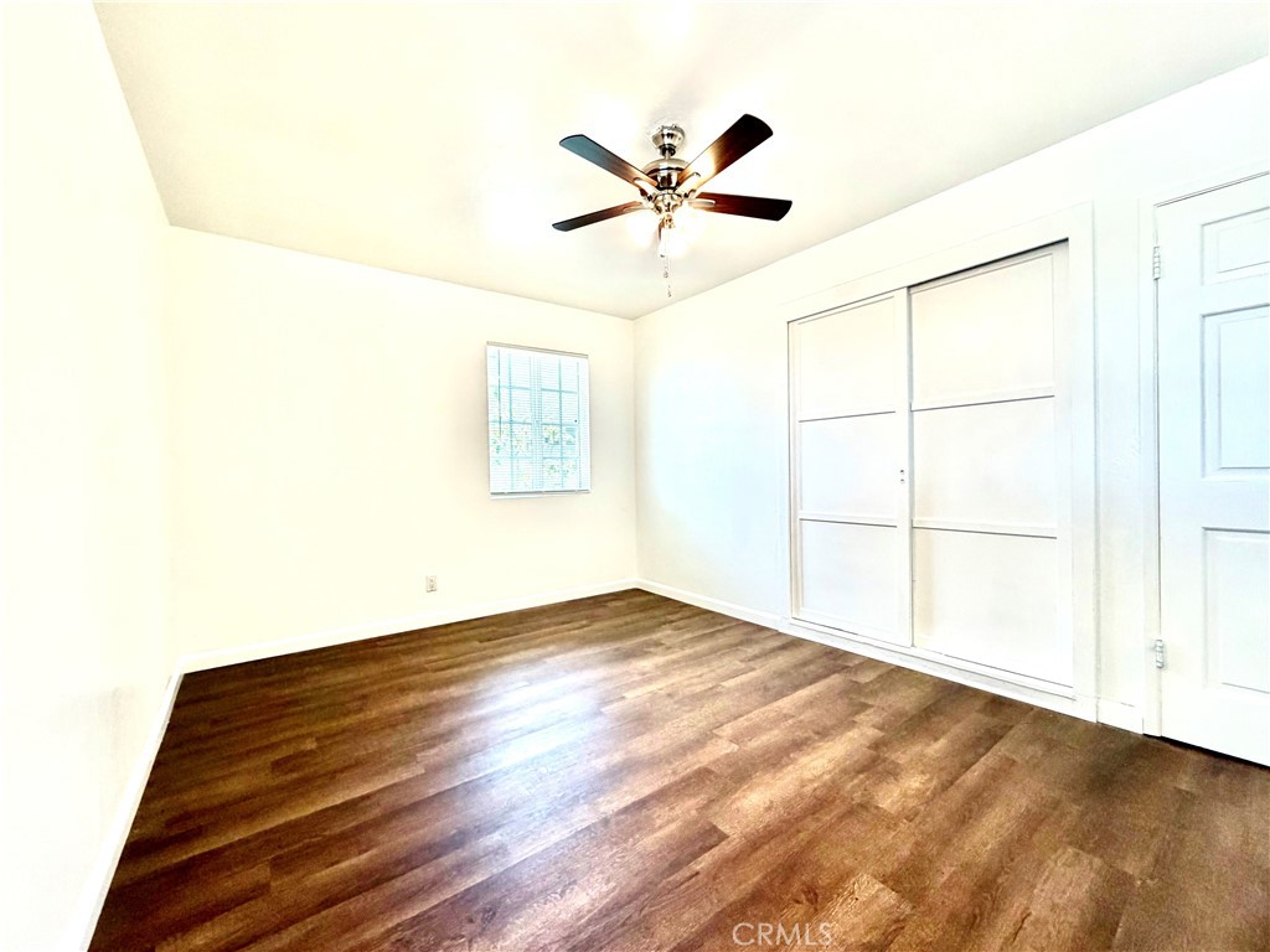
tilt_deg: -0.8
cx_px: 635
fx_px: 514
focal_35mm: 14
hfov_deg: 102.1
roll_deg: +0.8
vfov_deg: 85.7
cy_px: 476
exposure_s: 1/120
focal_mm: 2.22
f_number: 2.2
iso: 200
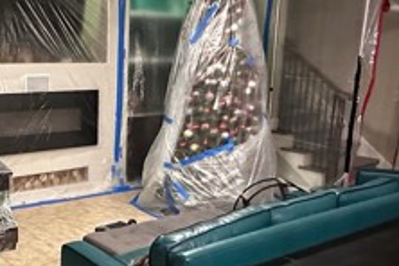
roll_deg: -0.6
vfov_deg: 29.2
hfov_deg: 40.9
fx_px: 510
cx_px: 77
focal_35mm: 46
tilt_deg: -10.7
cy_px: 154
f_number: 2.2
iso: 1000
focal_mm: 2.22
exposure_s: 1/30
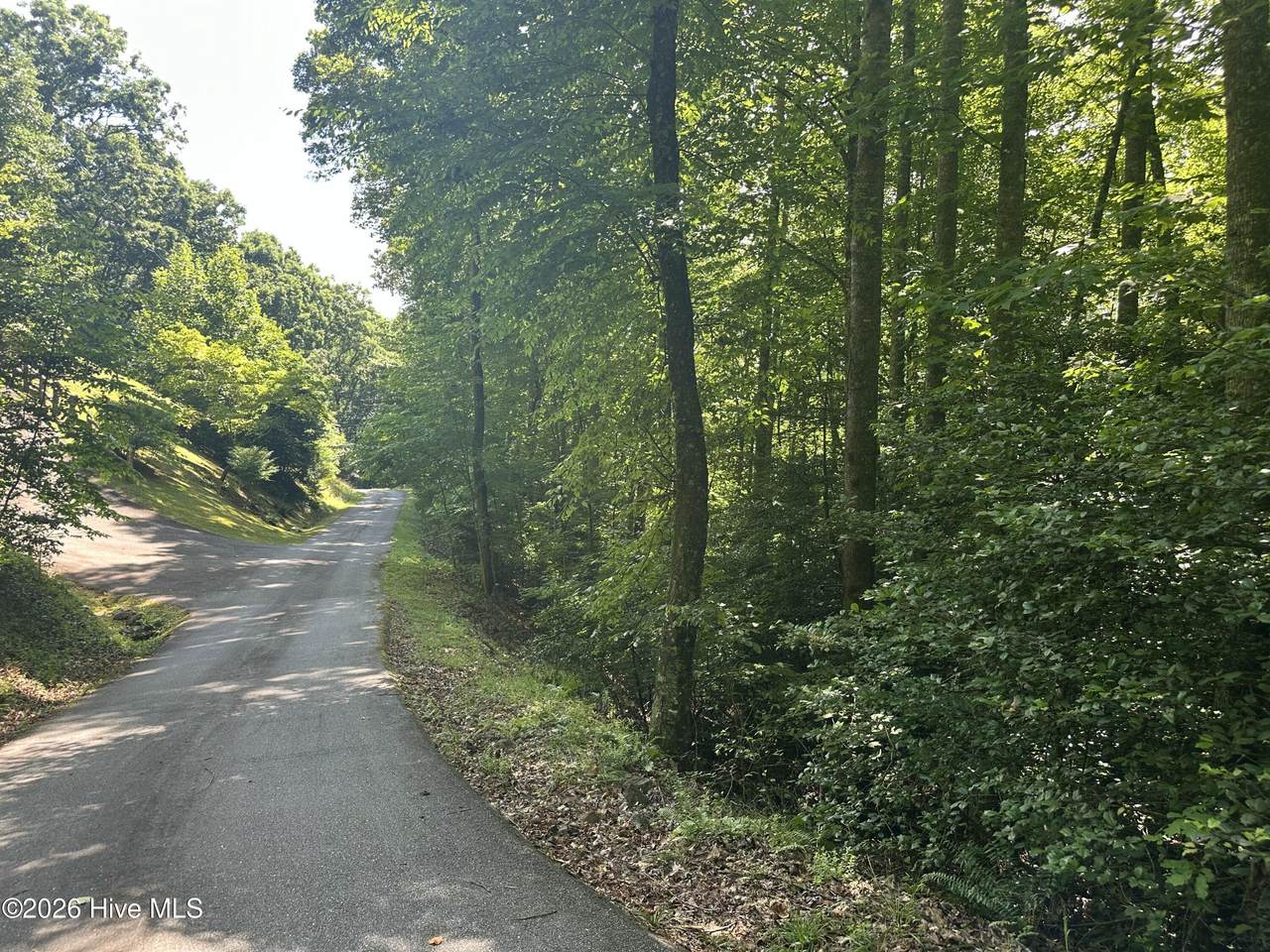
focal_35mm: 24
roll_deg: -1.4
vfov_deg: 56.8
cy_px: 476
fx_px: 881
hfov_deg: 71.6
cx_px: 635
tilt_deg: -6.1
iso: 64
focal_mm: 6.86
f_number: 1.78
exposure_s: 1/176
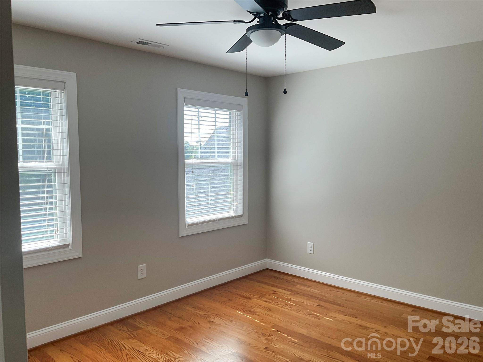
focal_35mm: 29
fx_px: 405
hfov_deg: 61.7
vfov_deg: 48.2
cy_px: 181
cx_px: 242
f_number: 1.8
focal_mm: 3
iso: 40
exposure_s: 1/120
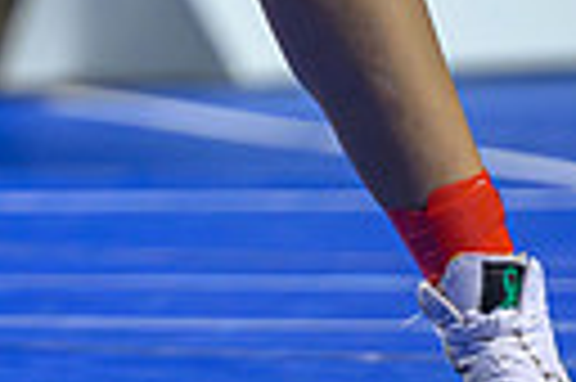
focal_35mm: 917
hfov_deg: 2.2
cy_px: -641
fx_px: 14653
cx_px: -579
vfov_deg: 1.5
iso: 2500
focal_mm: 165
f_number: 2.8
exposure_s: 1/800
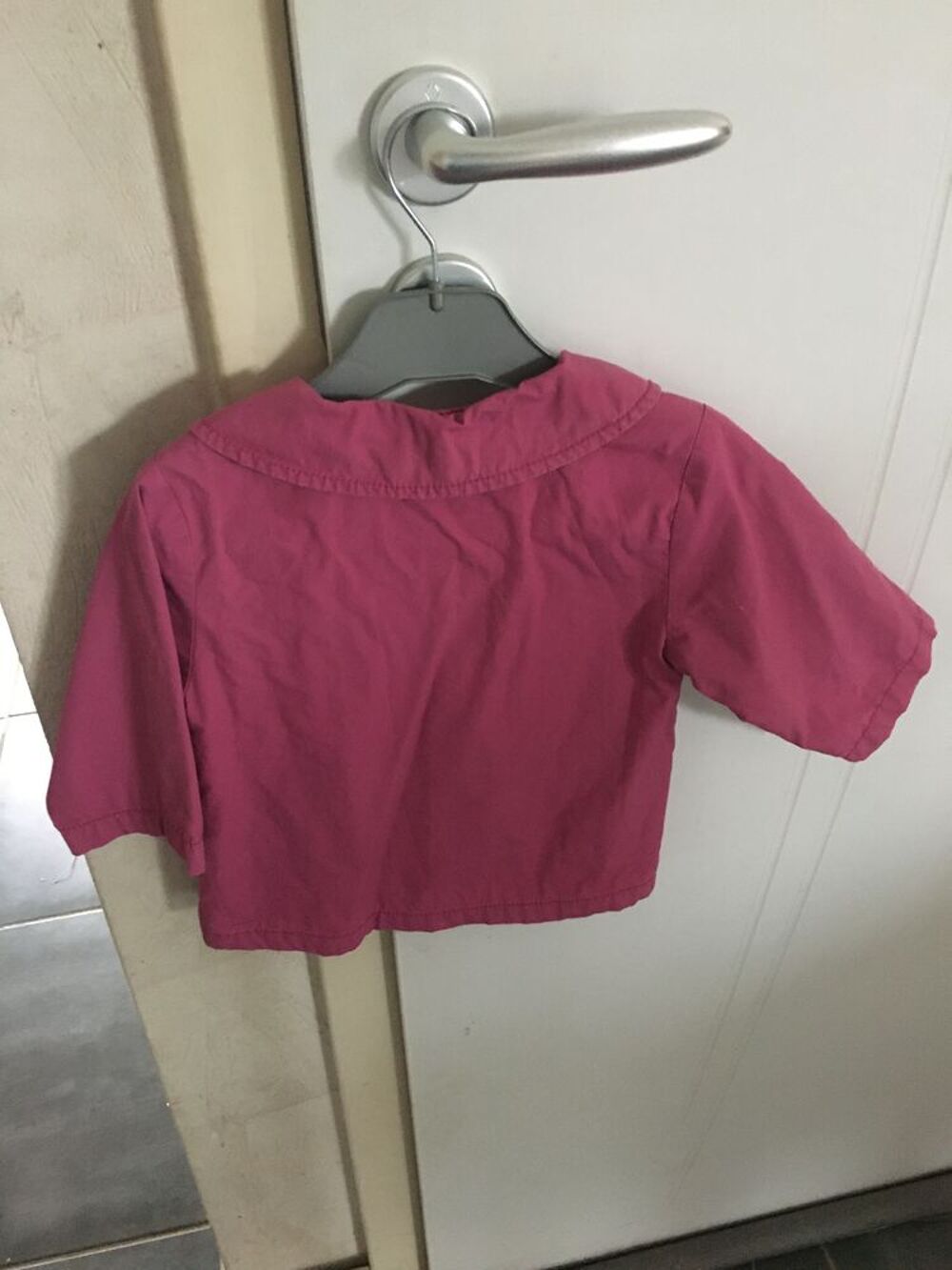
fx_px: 1063
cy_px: 635
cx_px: 476
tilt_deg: -36.0
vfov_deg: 61.7
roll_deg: +2.9
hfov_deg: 48.2
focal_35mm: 29
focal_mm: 4.15
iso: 500
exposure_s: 1/17
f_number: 2.2
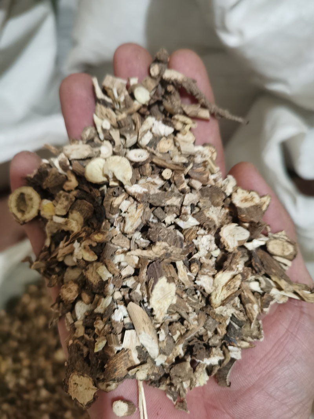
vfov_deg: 65.3
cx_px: 157
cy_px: 210
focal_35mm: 27
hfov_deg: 51.3
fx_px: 327
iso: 400
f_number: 1.8
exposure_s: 1/25.7
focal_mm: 5.58
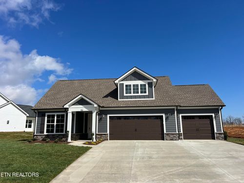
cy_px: 92
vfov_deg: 53.1
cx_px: 122
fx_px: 183
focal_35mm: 26
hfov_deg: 67.3
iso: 50
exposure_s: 1/6211
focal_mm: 5.7
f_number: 1.5
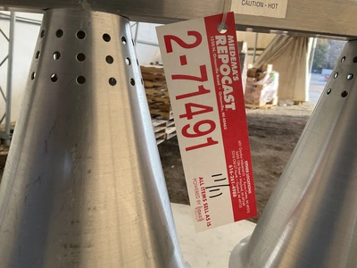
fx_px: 299
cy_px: 134
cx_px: 178
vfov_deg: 48.2
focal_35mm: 29
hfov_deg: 61.7
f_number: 1.8
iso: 25
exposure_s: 1/122
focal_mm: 3
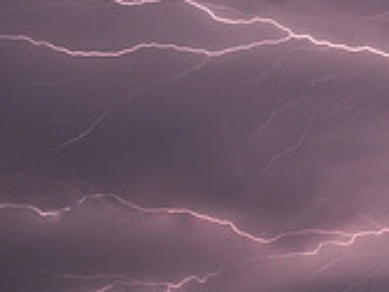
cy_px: 263
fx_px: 1235
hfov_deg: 15.8
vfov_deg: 13.3
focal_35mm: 110
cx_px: 655
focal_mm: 22
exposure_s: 3
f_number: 10
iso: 320
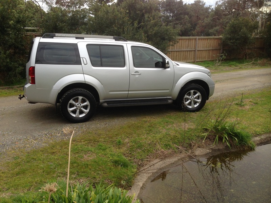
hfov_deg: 55.4
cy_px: 102
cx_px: 136
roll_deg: +1.1
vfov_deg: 42.9
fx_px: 258
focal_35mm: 33
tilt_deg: -16.8
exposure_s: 1/521
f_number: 2.4
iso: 50
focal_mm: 4.12
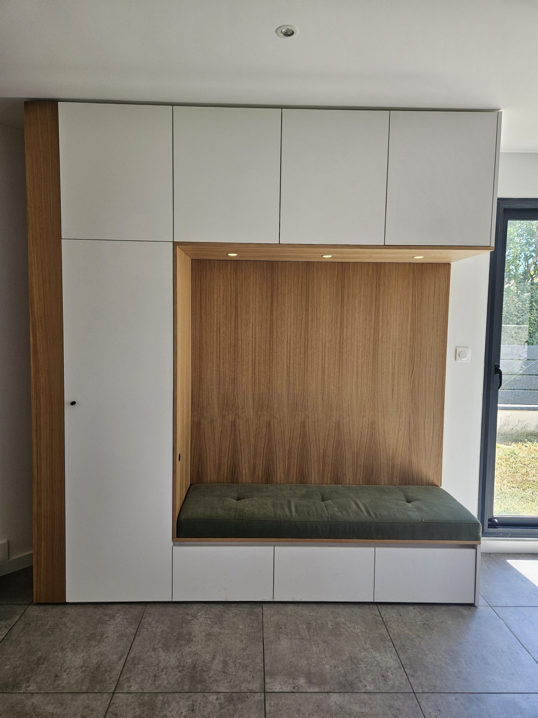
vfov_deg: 73.9
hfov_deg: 58.9
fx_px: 477
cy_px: 359
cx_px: 269
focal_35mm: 23
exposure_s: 1/190
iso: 64
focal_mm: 5.4
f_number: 1.8
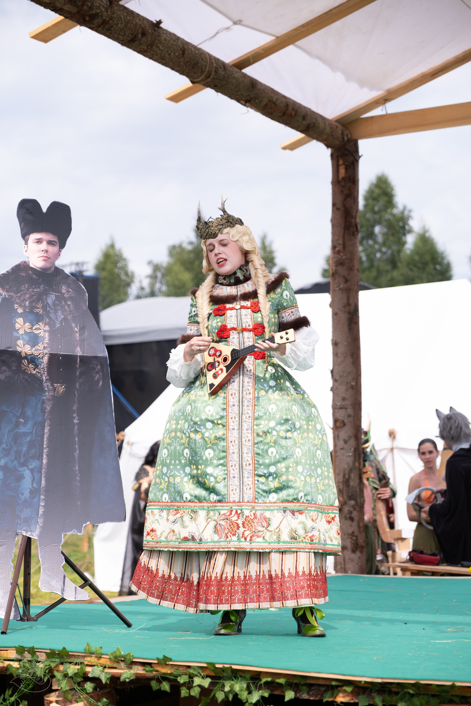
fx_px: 1629
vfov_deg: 24.5
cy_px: 353
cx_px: 236
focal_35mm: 83
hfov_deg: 16.5
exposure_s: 1/1250
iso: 160
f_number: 3.2
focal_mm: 55
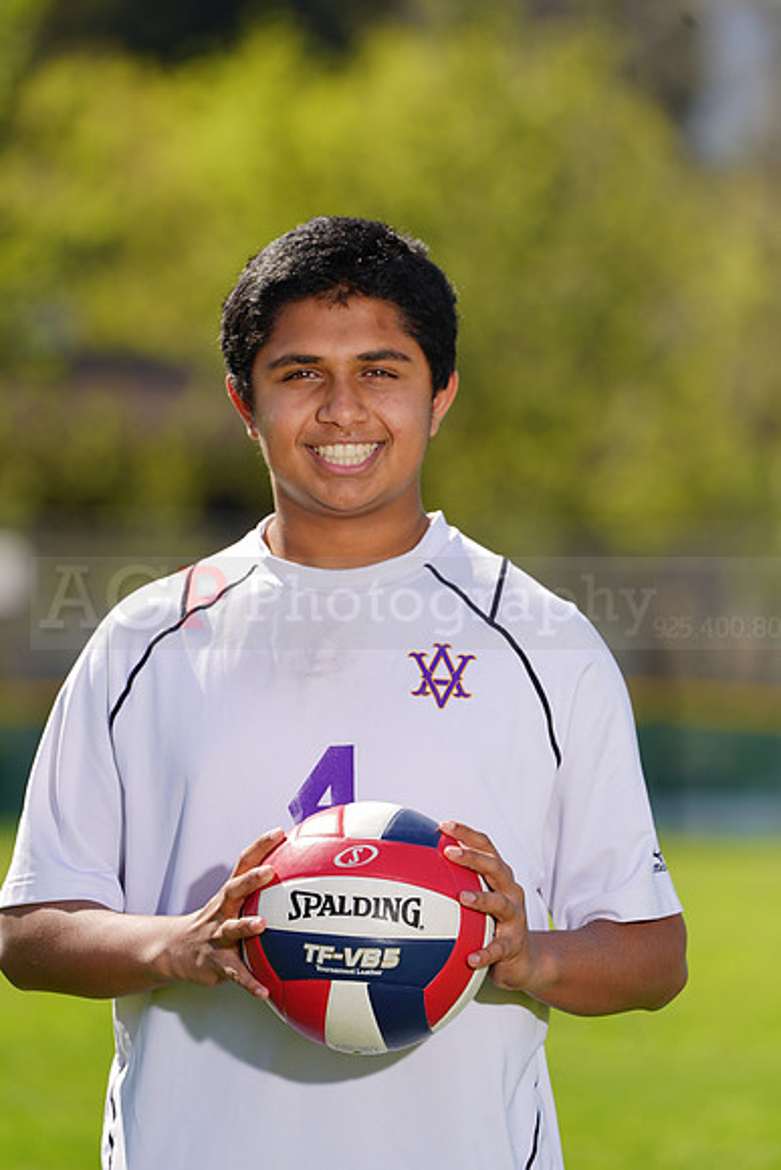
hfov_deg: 3.8
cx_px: 390
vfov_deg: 5.8
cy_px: 585
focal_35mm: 358
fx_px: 11642
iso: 64
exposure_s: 1/200
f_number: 7.1
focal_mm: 358
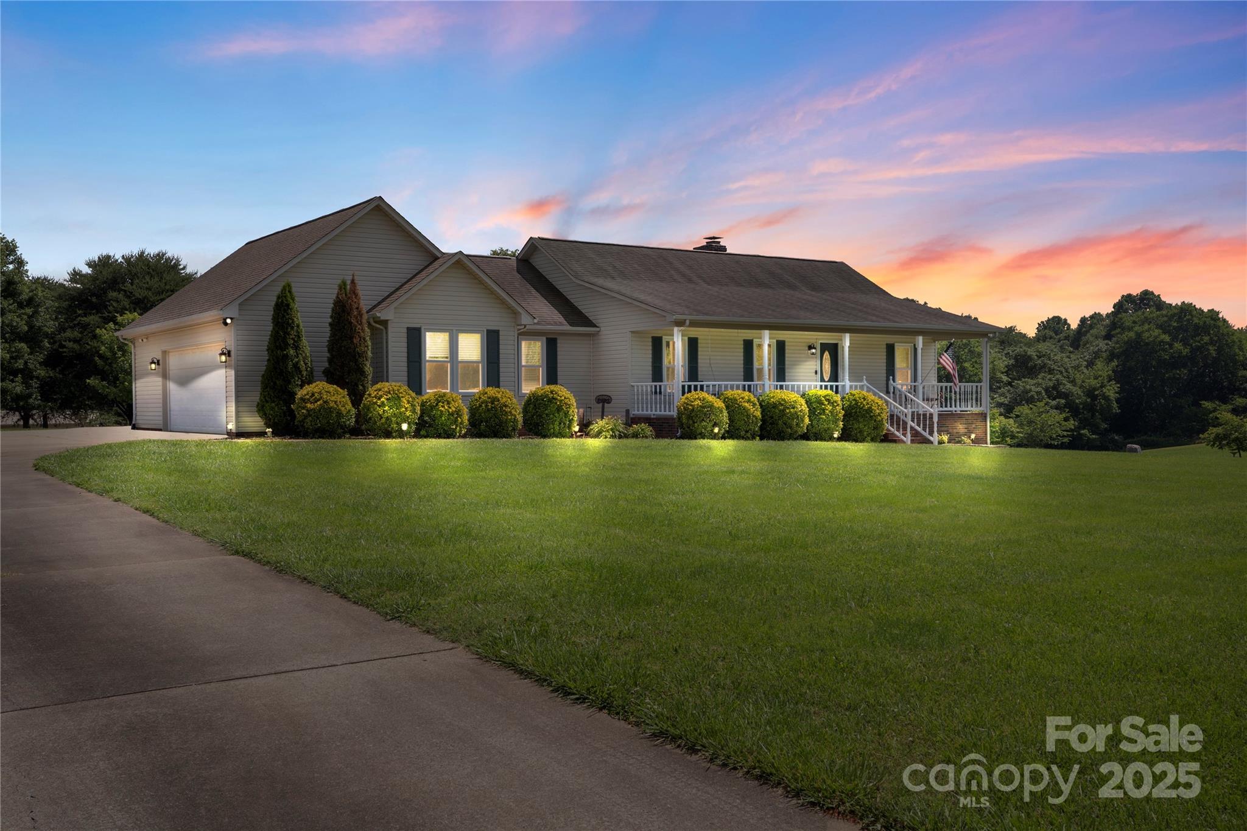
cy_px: 416
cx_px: 624
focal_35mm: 35
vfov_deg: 37.8
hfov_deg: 54.4
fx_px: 1212
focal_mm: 35
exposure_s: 1/100
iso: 100
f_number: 13
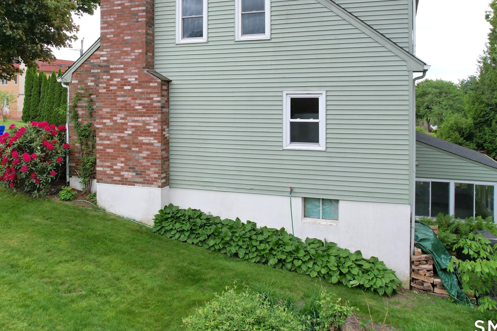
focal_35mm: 32
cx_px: 220
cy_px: 99
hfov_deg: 58.6
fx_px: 442
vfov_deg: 40.4
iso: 100
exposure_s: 1/800
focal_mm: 8.38
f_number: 2.8
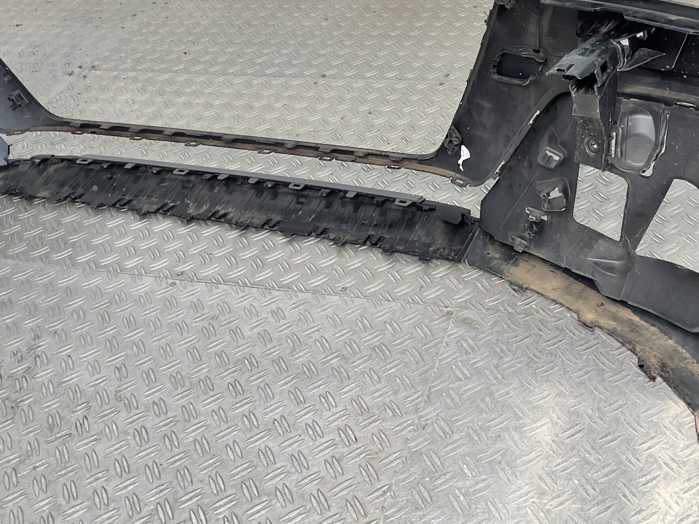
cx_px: 436
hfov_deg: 44.4
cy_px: 216
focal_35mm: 42
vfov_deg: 34.3
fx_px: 848
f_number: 1.8
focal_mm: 3
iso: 16
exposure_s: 1/186
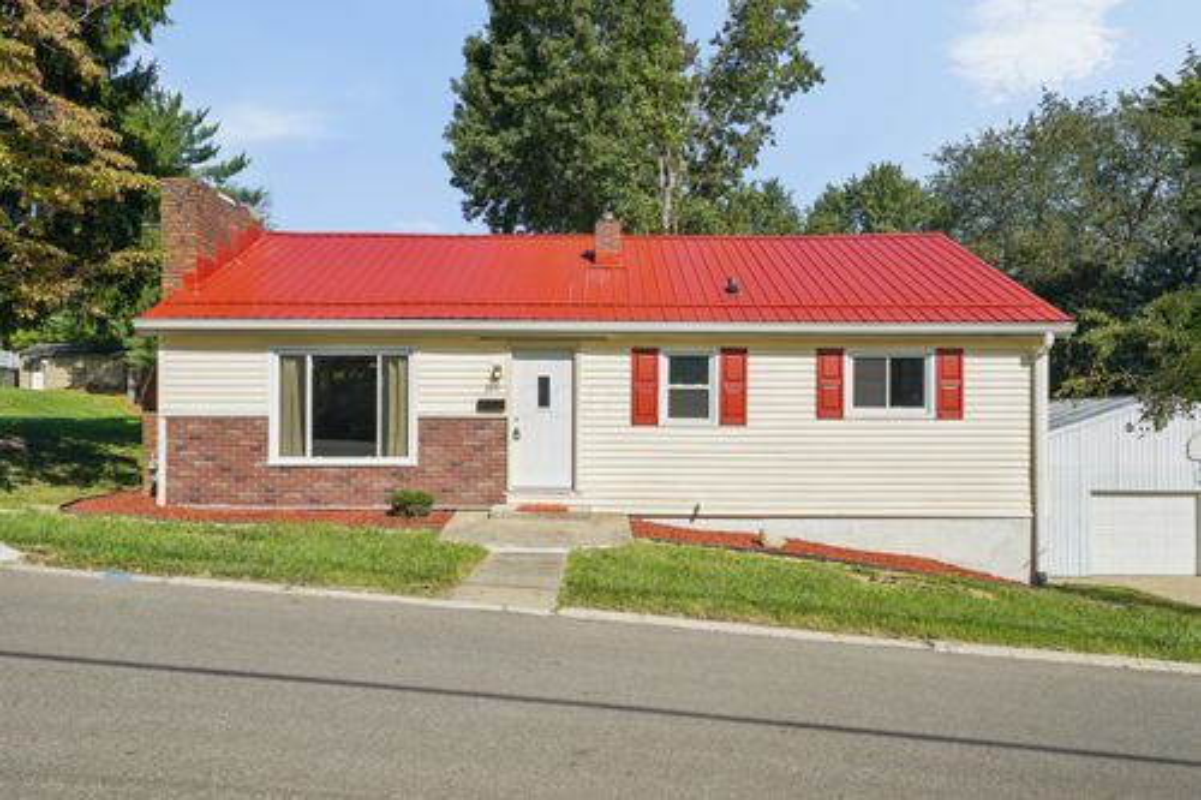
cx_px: 600
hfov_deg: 73.8
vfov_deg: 53.1
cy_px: 400
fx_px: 800
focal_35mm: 24
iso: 640
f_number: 8
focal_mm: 24
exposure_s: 1/2500
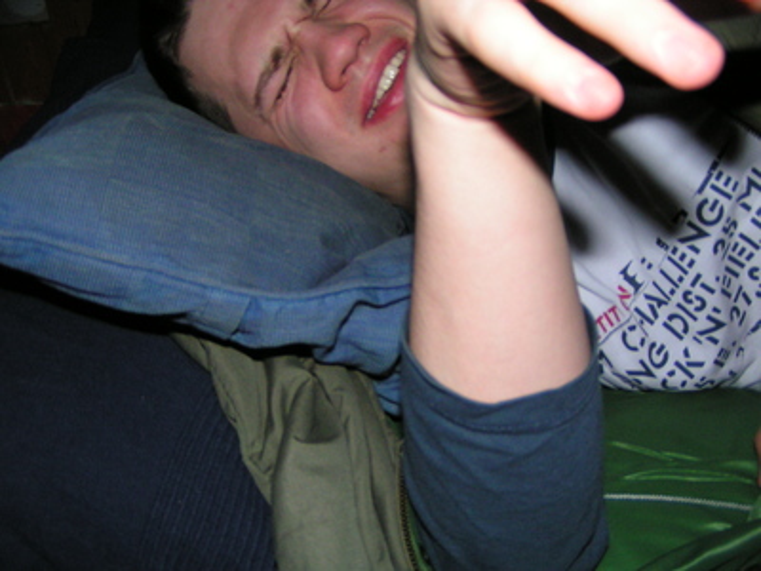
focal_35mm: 38
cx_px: 380
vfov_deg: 37.7
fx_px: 835
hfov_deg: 49.0
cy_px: 286
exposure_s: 1/40
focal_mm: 5.8
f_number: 2.8
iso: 200
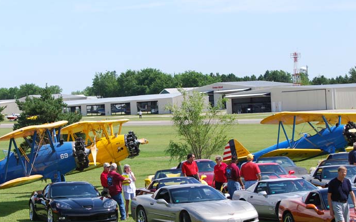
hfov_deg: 13.2
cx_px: 100
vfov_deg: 8.3
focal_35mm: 158
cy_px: 140
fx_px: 1533
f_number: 5.6
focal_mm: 70
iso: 140
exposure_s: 1/500
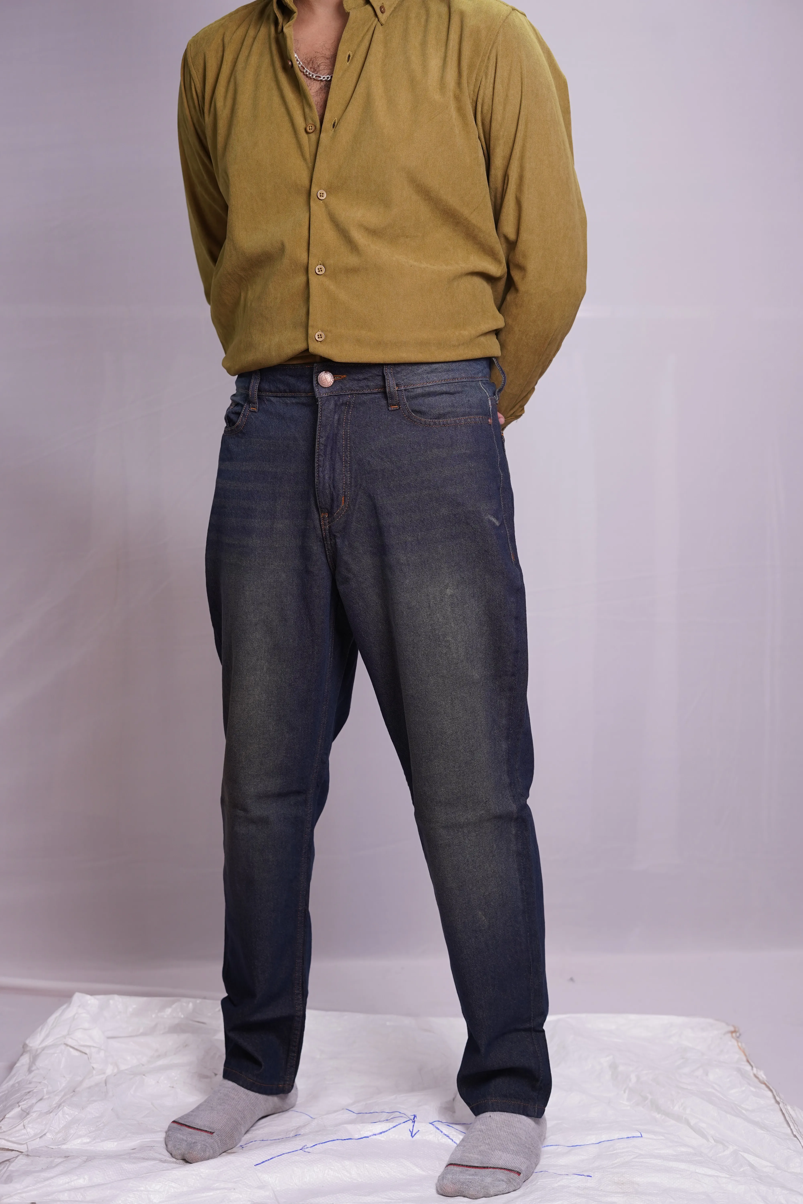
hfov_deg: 27.0
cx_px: 402
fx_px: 1673
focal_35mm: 50
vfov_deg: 39.6
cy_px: 602
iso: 640
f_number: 3.5
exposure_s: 1/100
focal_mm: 50
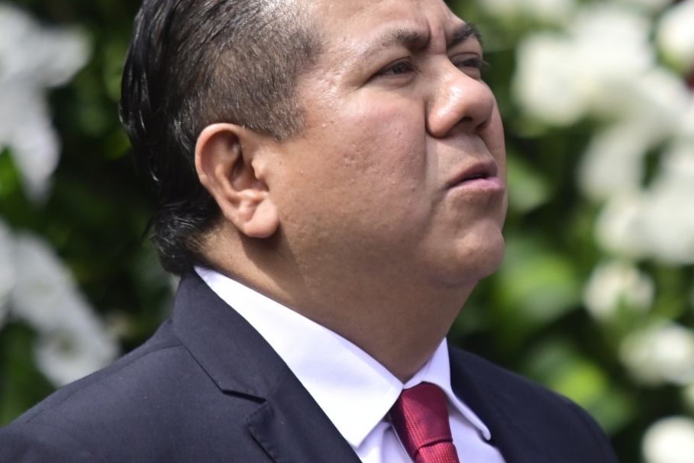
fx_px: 8115
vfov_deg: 3.3
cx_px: 518
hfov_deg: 4.9
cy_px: 147
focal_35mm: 421
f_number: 2.8
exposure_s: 1/4000
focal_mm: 170
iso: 400
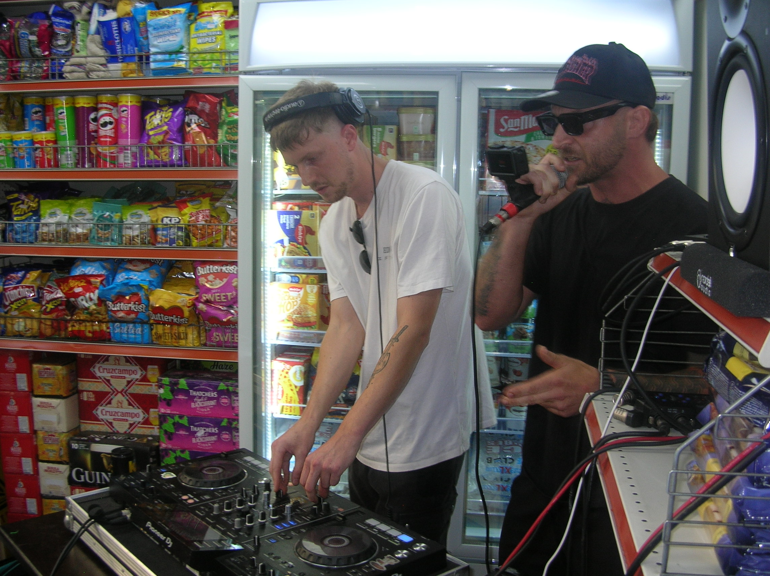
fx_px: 800
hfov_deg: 51.4
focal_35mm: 36
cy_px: 288
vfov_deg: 39.6
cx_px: 385
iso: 50
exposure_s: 1/30
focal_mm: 6
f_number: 2.7
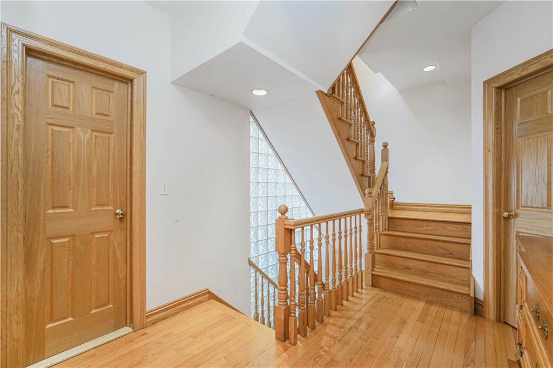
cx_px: 276
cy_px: 184
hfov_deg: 96.8
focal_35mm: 16
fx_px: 246
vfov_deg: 73.7
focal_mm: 16
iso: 100
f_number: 5
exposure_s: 1/50
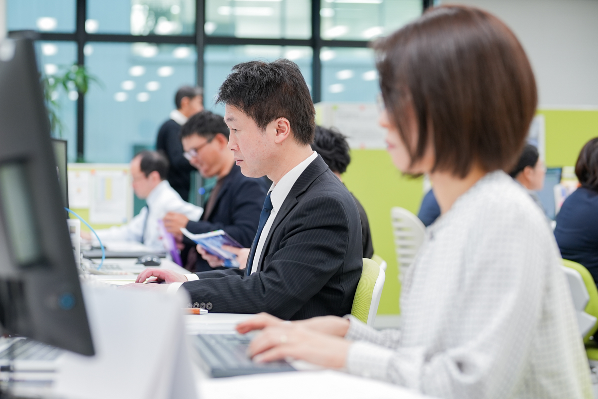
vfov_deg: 18.2
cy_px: 200
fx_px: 1246
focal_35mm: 75
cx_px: 299
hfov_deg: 27.0
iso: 400
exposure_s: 1/160
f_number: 2
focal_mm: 50
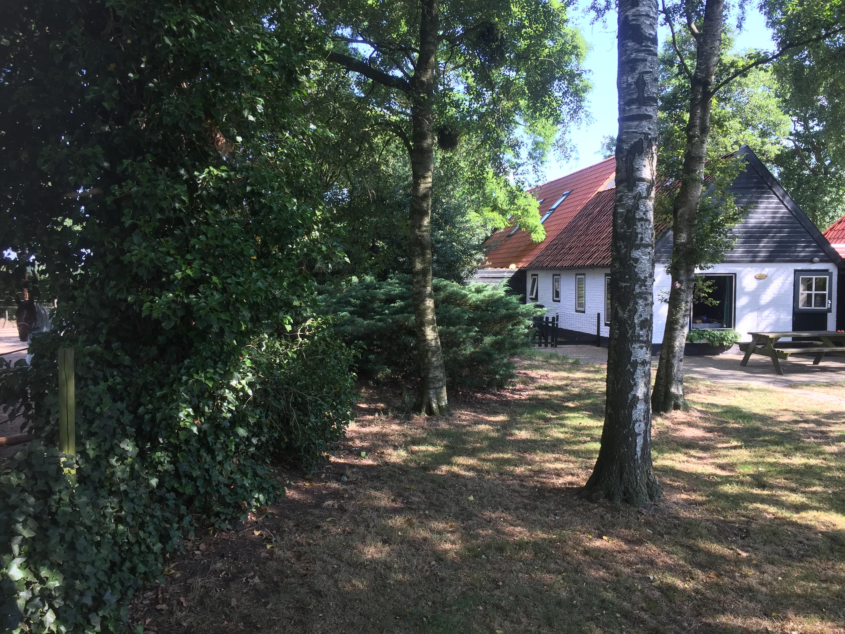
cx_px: 422
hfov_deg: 61.7
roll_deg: +0.3
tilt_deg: -2.9
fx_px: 708
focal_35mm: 29
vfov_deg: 48.2
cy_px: 317
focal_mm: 4.15
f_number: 2.2
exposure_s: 1/120
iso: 32
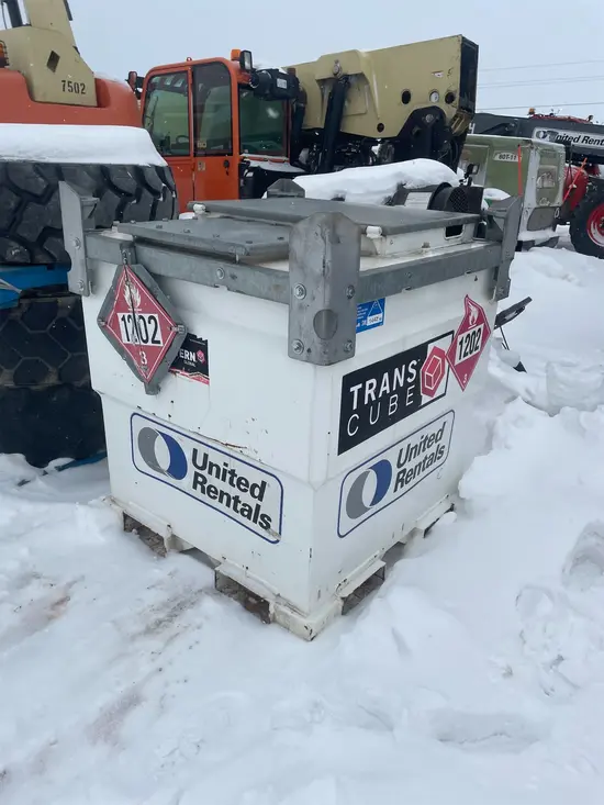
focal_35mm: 26
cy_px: 402
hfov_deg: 53.1
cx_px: 302
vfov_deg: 67.3
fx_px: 605
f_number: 1.6
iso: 32
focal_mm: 4.2
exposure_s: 1/5556
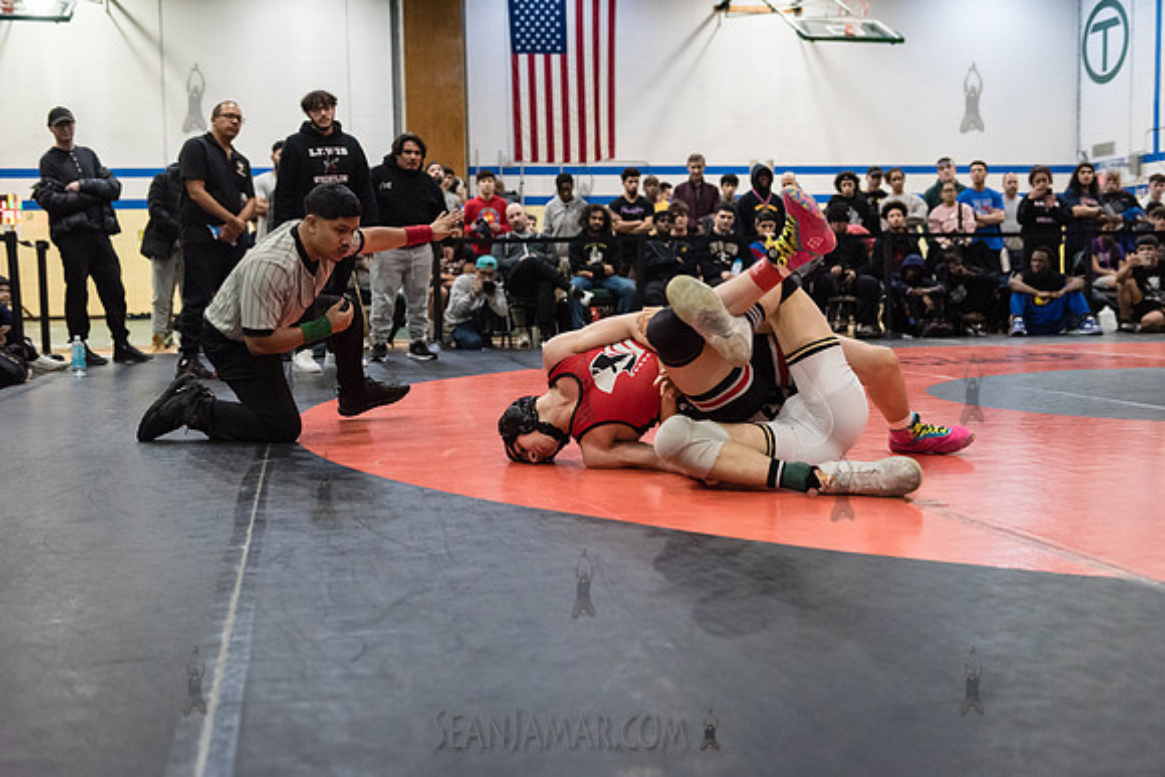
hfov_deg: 48.4
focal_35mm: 40
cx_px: 582
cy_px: 388
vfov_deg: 33.4
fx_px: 1295
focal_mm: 40
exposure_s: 1/500
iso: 8000
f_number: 3.2
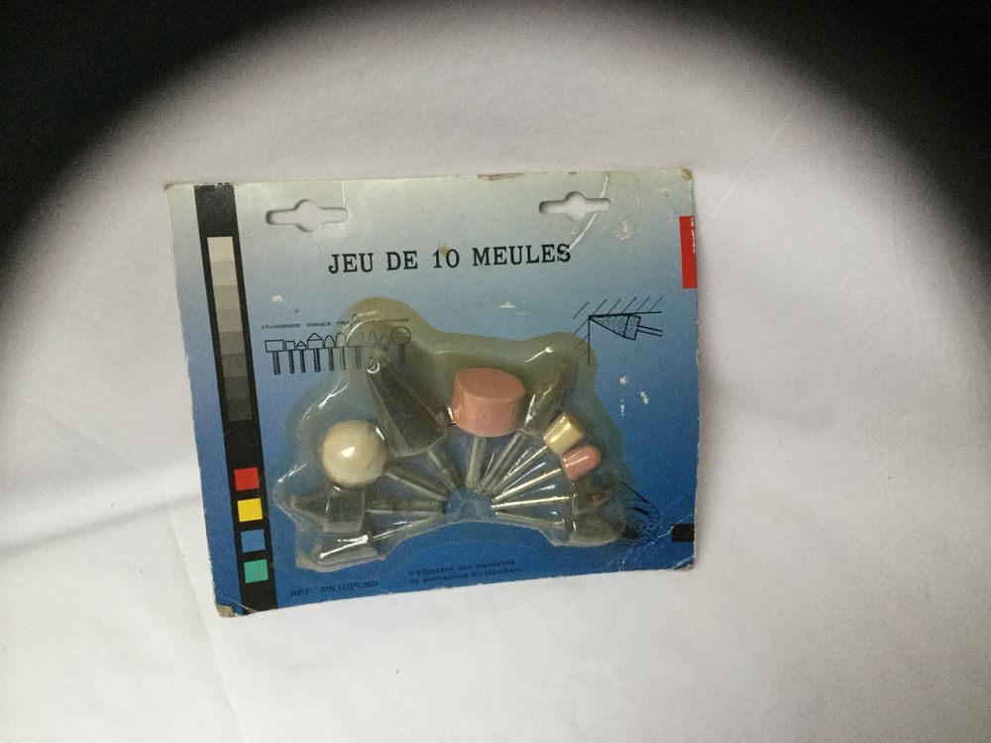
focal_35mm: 31
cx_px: 496
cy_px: 372
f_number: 2.4
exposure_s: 1/33
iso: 200
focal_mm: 3.3
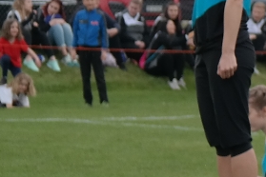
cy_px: -67
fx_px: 3266
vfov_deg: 3.1
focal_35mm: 442
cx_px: 651
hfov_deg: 4.6
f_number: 4
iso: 200
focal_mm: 50
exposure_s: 1/125
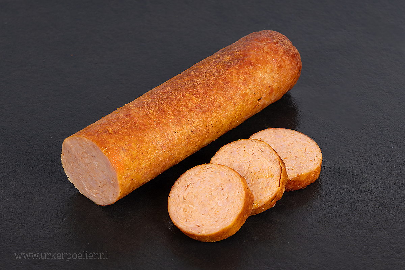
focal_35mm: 93
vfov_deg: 14.7
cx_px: 202
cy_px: 135
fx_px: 1046
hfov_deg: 21.9
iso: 100
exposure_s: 1/160
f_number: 9
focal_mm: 93
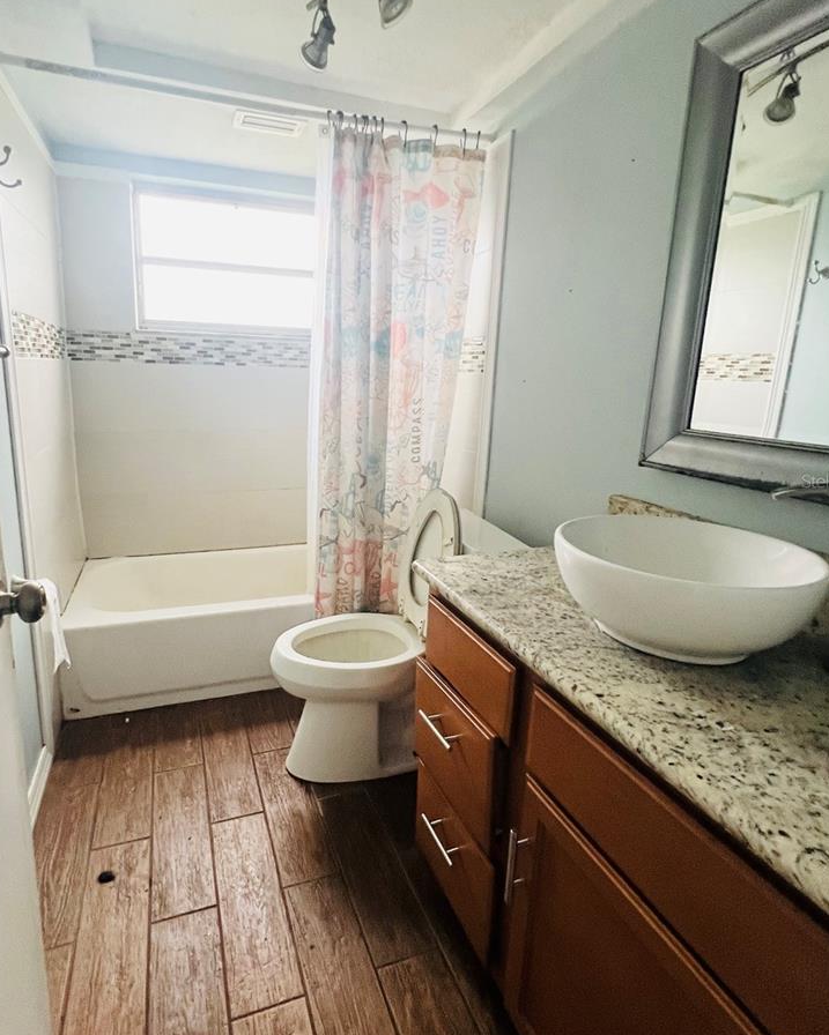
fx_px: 521
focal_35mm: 17
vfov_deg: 89.5
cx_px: 363
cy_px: 481
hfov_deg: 76.6
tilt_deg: -10.3
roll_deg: -1.6
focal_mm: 1.57
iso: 320
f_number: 1.8
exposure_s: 1/60
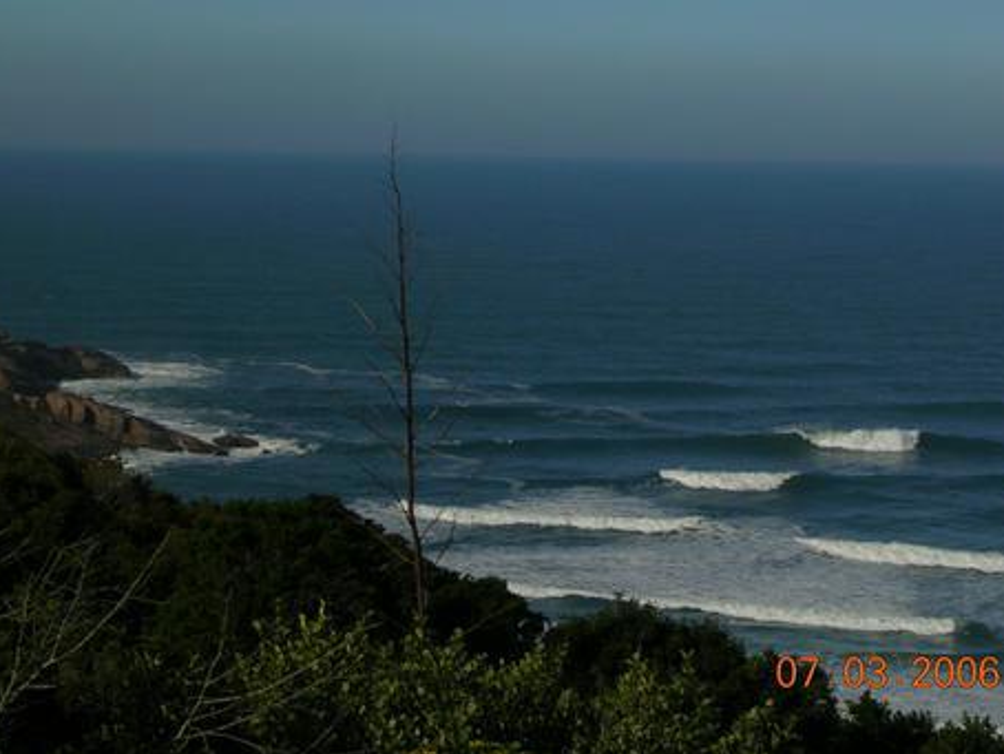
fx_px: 2844
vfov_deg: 15.1
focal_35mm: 98
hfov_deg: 20.0
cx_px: 477
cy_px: 312
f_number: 4
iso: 50
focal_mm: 12.3
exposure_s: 1/1449
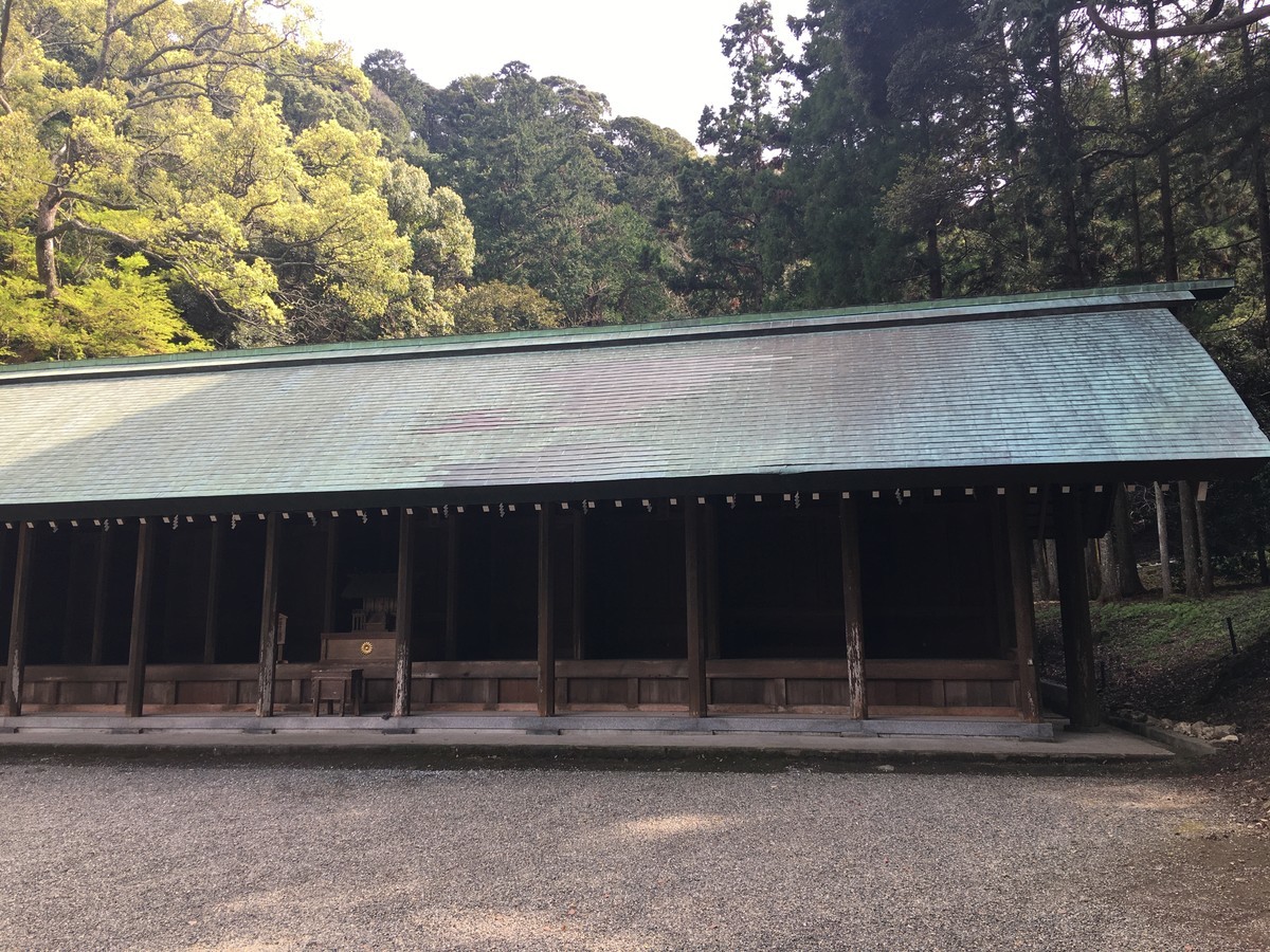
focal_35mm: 29
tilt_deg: +10.2
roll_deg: +0.8
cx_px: 635
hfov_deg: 61.7
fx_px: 1064
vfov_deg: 48.2
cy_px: 476
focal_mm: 4.15
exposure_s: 1/248
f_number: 2.2
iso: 25
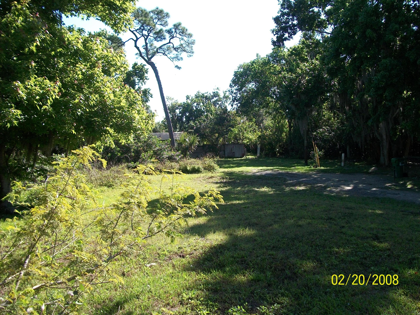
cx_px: 210
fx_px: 388
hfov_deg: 56.8
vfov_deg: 44.2
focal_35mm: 32
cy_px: 158
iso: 80
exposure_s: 1/500
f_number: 2.9
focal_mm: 5.7
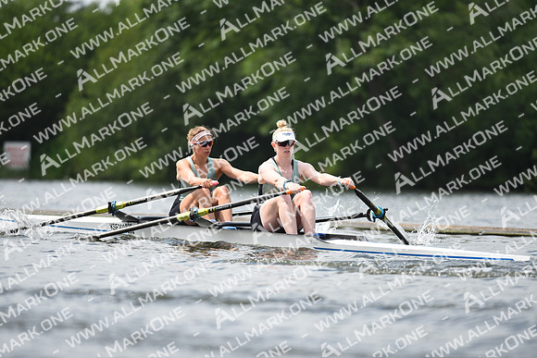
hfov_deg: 6.9
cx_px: 268
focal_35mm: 300
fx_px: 4476
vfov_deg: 4.6
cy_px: 179
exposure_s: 1/1600
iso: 200
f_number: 4
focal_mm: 300
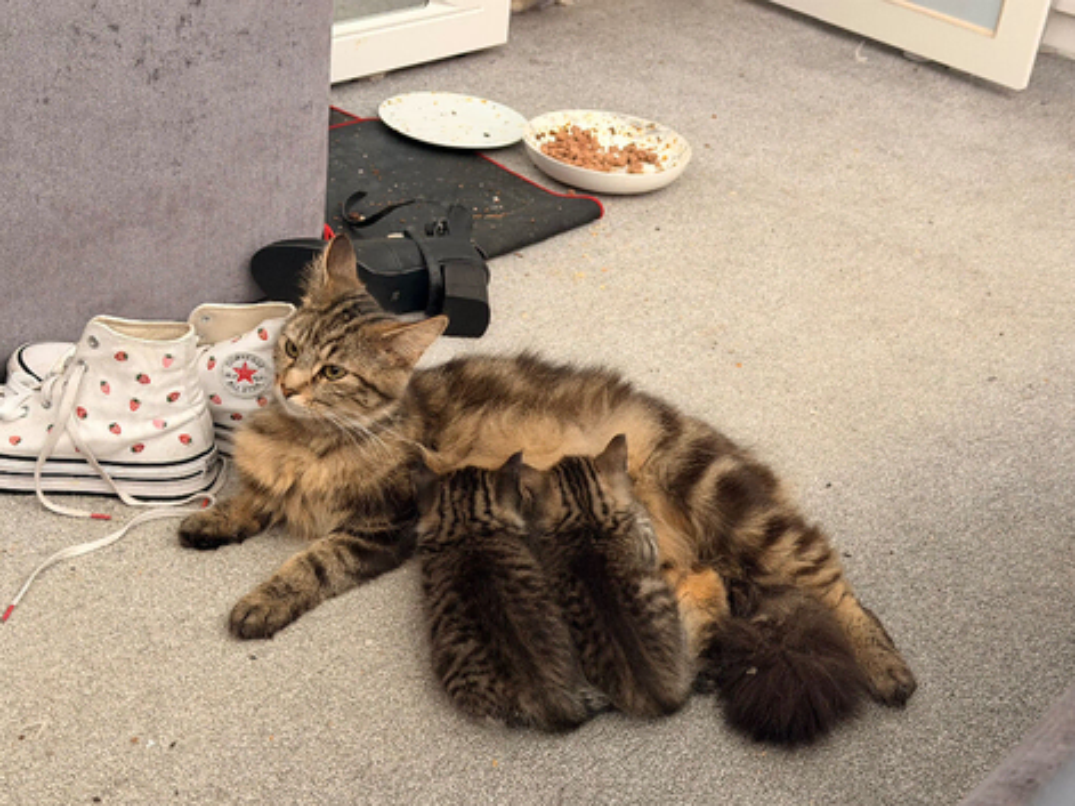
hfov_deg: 39.7
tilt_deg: -30.4
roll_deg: -6.7
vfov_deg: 30.3
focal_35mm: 48
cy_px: 403
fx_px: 1490
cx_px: 538
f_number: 1.78
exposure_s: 1/38
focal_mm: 6.76
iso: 500
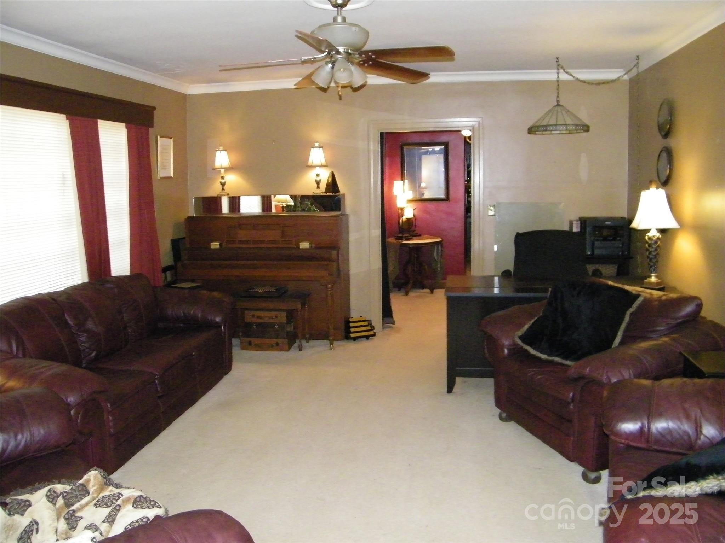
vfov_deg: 49.7
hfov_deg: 63.4
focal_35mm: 28
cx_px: 362
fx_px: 586
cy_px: 272
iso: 800
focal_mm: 5
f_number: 3.5
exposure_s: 1/30
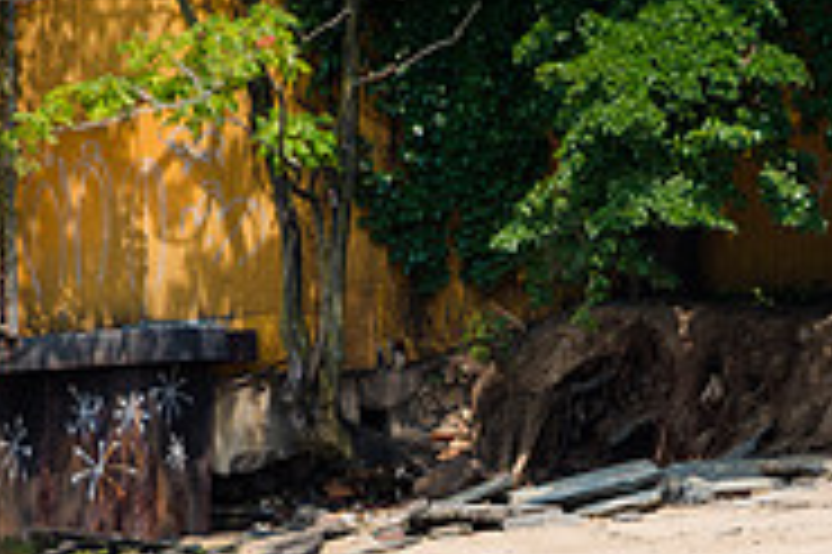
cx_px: 562
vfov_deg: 2.2
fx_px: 14501
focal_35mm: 628
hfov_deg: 3.3
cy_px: 714
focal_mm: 200
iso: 100
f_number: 4
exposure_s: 1/800
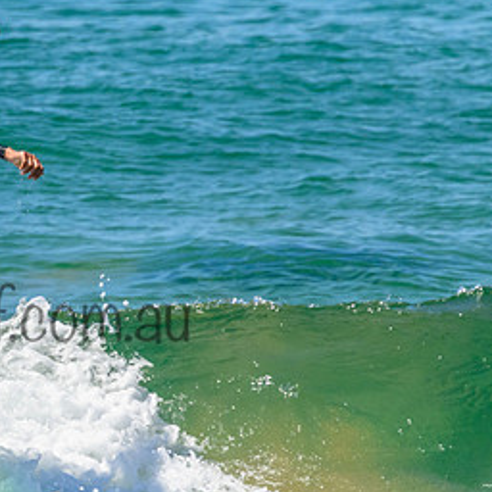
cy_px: 205
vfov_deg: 0.8
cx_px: -24
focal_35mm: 2119
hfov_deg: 0.8
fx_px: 34074
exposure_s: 1/2000
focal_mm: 800
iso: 1400
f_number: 11
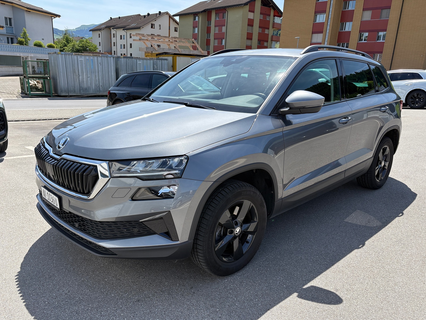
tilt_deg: -16.0
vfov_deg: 51.4
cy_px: 165
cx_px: 210
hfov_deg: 65.3
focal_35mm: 27
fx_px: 332
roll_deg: -2.1
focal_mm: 5.96
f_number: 1.6
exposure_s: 1/1848
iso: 50
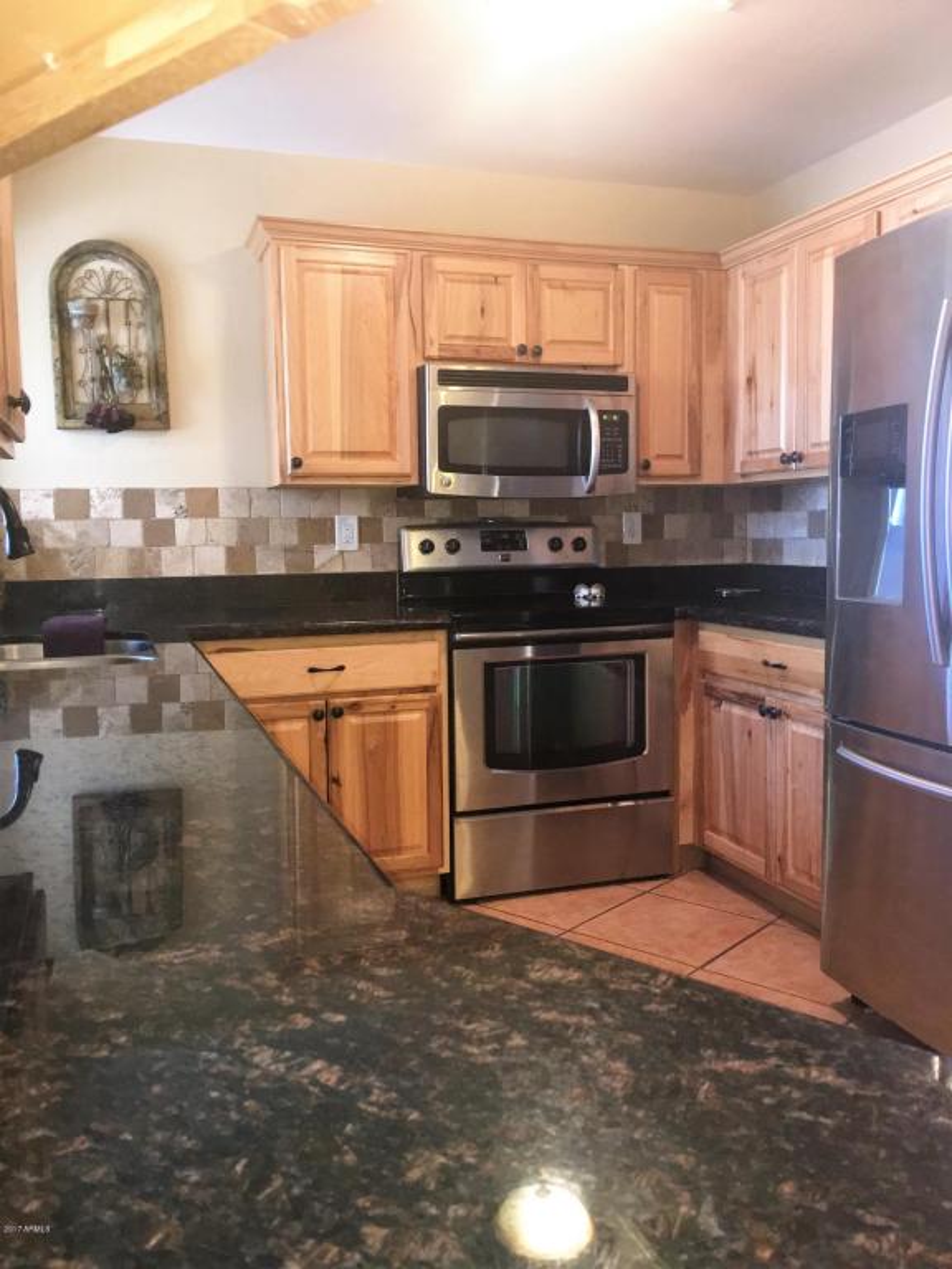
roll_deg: +0.3
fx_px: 1063
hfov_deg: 48.2
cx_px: 476
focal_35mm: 29
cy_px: 634
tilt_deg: -4.1
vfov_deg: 61.7
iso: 125
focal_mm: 4.15
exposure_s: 1/24
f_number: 2.2
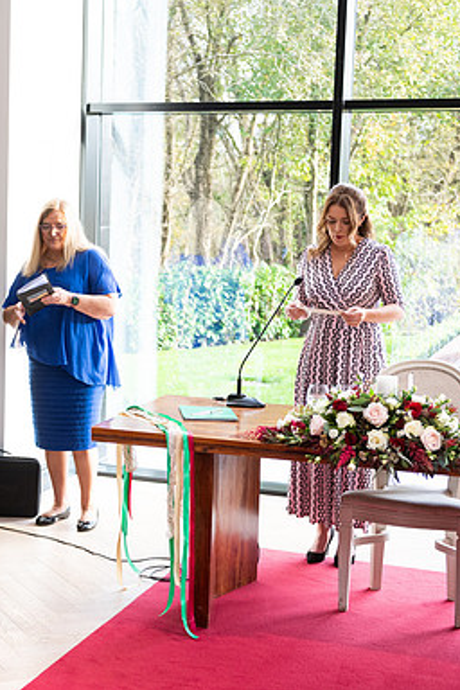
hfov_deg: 19.7
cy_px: 344
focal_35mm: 68
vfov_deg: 29.7
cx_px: 56
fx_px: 1303
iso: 640
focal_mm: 45
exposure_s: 1/160
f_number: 3.5
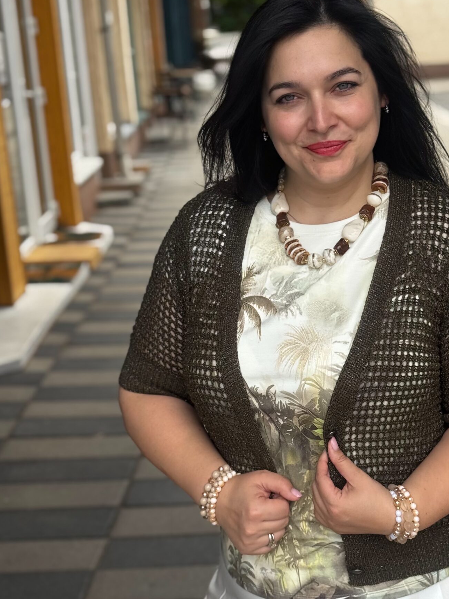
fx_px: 1228
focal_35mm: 71
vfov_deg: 27.3
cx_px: 315
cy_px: 361
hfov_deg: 20.6
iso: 64
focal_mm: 6.76
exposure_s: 1/1238
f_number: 1.78
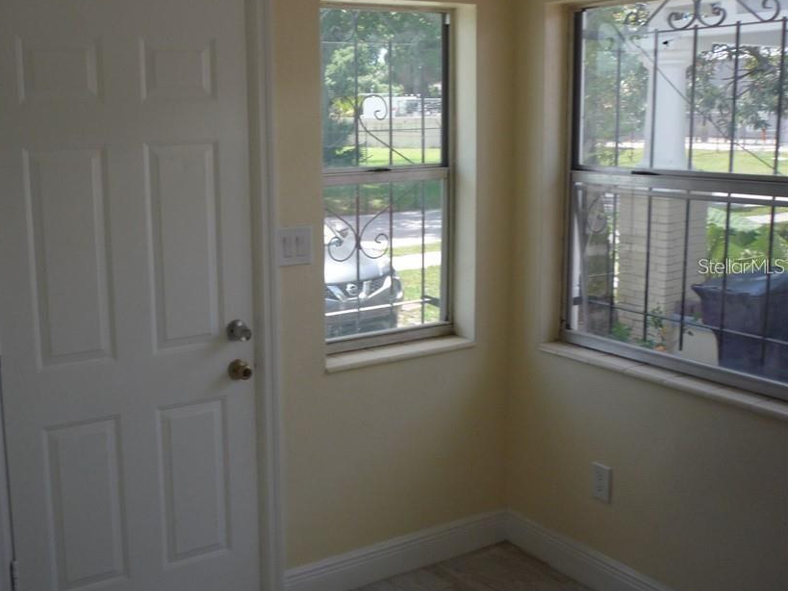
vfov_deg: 35.9
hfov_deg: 46.4
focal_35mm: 40
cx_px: 296
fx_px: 910
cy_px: 266
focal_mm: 5.2
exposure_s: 1/200
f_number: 3.3
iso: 100
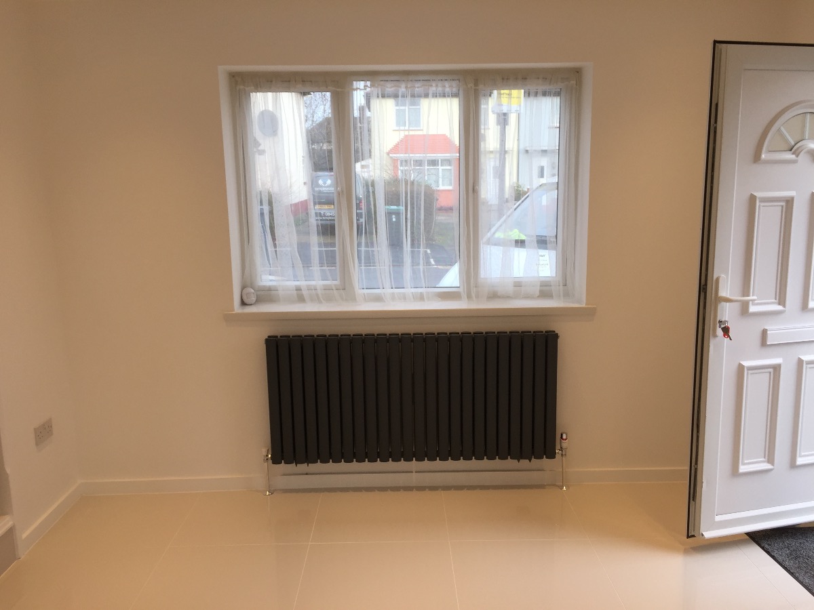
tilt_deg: -11.1
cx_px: 407
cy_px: 305
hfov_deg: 61.7
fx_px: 682
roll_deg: +0.2
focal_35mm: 29
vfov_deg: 48.2
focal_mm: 4.15
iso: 32
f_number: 2.2
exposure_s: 1/100
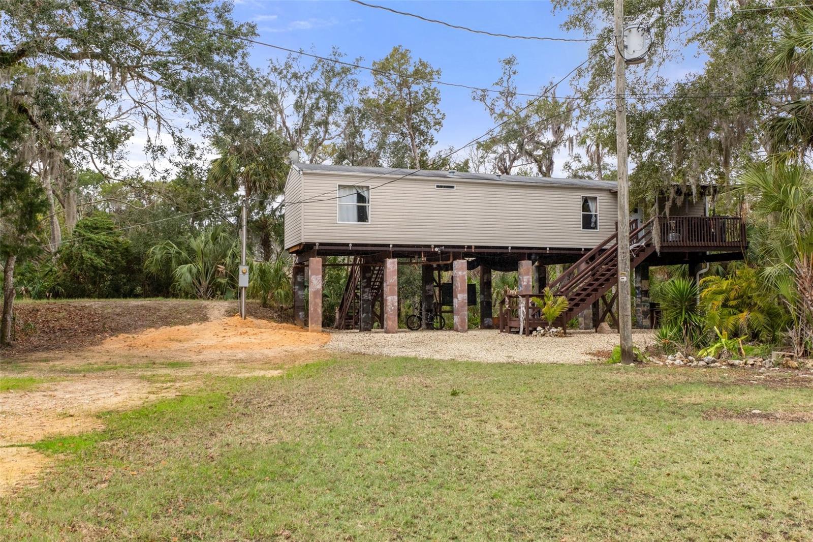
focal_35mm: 30
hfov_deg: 61.9
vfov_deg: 43.6
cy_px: 271
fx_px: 677
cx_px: 406
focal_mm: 20
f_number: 8
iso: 320
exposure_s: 1/250
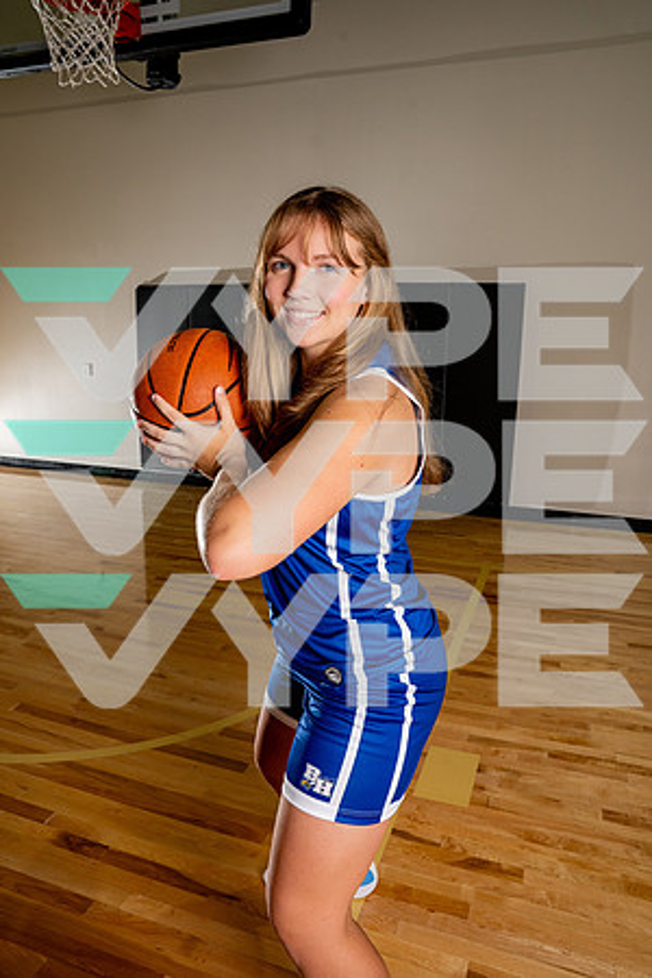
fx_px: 652
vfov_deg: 73.7
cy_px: 489
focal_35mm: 24
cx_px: 326
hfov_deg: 53.1
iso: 640
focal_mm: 24
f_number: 8
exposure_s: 1/200
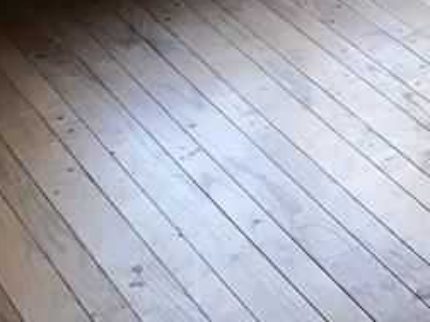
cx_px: 703
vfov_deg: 12.1
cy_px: -223
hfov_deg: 15.5
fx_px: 1416
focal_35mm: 114
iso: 40
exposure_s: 1/15
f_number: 1.8
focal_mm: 3.99
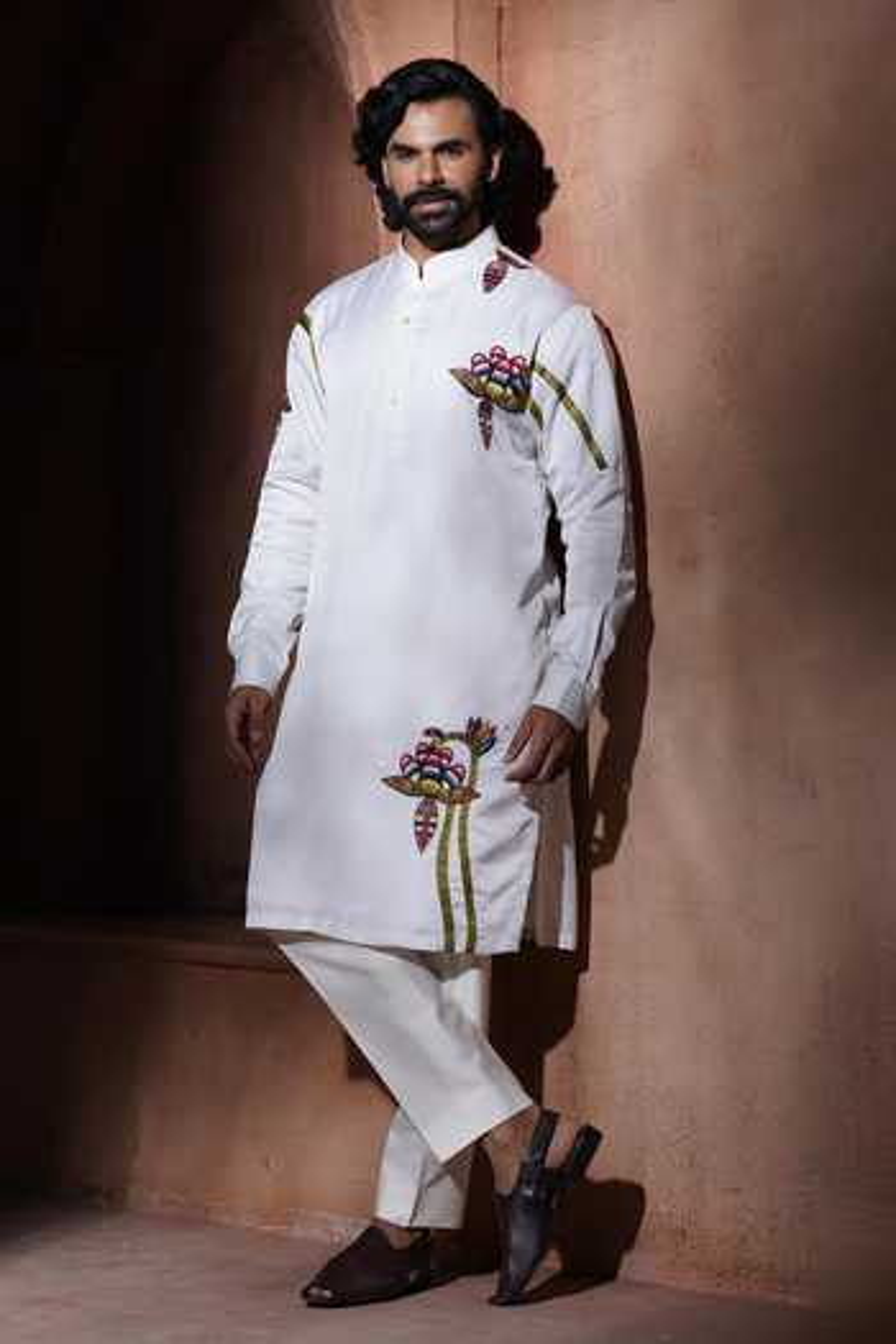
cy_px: 672
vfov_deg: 28.1
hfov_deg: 18.9
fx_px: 2688
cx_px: 448
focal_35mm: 72
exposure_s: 1/160
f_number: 8
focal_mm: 72
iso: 125
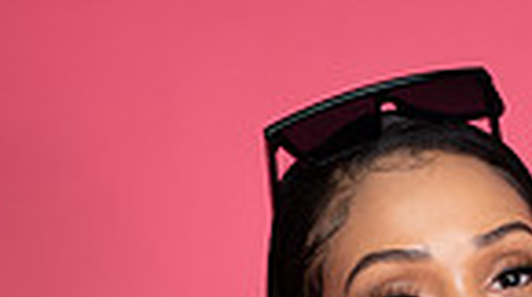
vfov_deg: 9.4
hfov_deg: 18.5
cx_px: 466
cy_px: 711
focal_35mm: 114
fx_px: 1605
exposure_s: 1/200
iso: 160
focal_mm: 35
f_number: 5.6
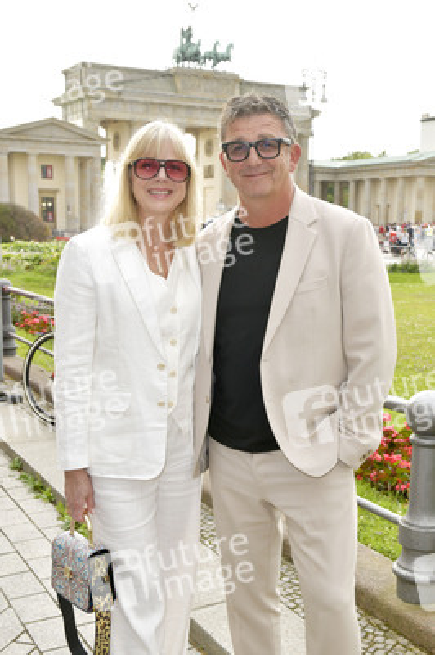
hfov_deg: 35.0
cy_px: 328
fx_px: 690
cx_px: 218
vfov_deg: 50.7
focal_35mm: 38
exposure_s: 1/100
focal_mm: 38
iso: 400
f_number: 8
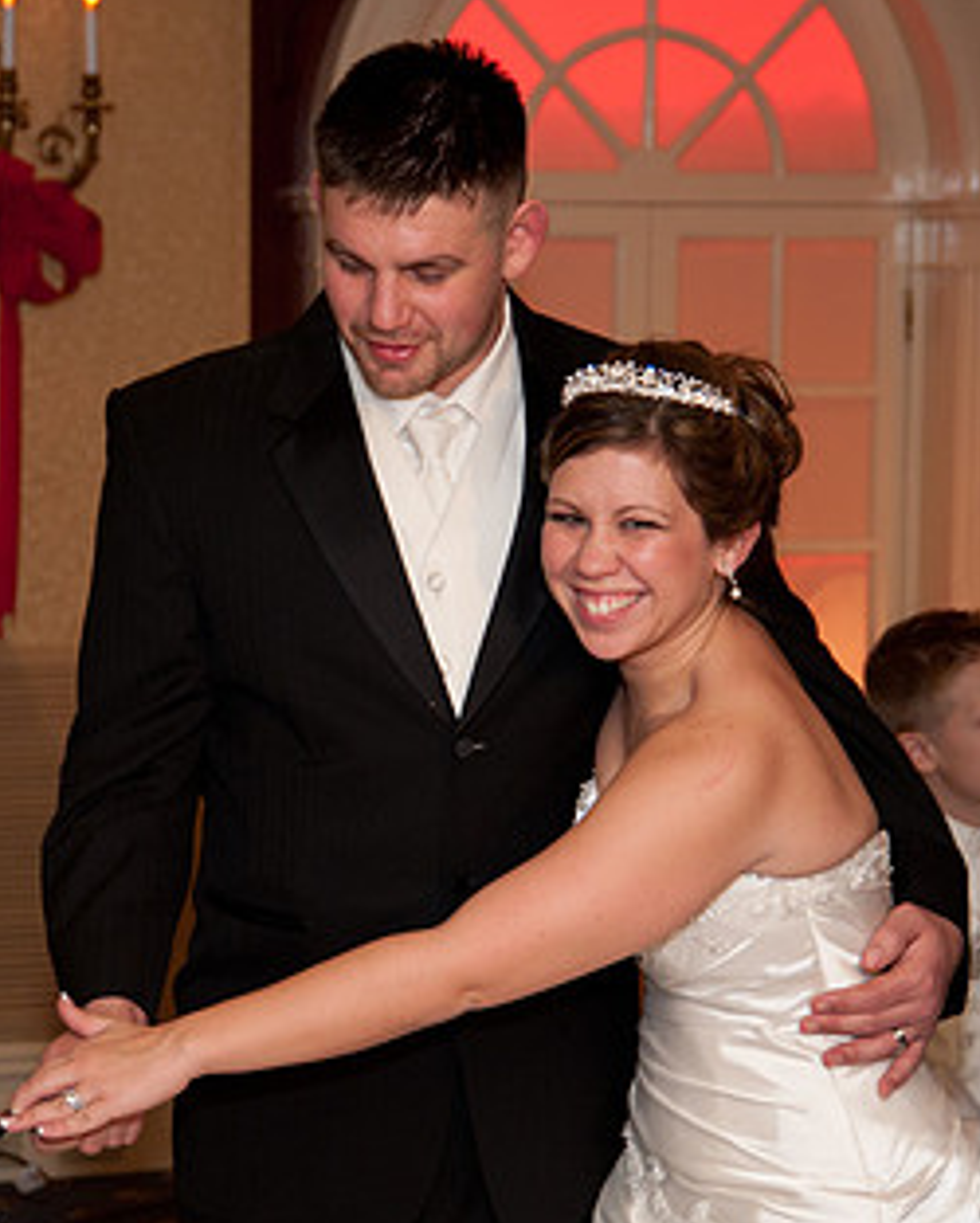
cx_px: 427
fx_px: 4165
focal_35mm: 115
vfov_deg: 16.7
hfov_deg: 13.4
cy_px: 643
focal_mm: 66
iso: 1250
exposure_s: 1/60
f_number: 5.3
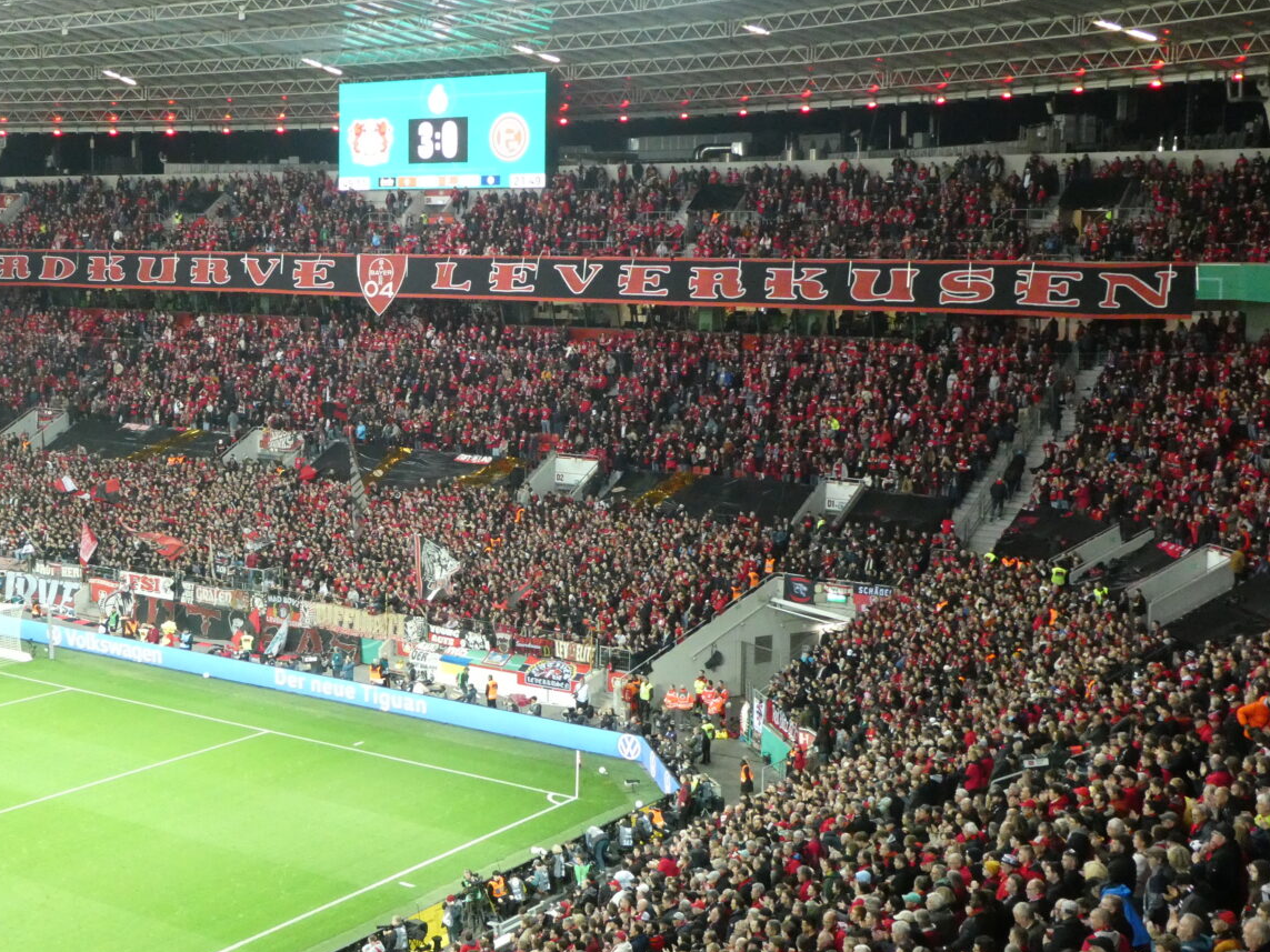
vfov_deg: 29.7
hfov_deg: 38.5
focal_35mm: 49
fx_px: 1798
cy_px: 449
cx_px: 436
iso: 800
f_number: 3.7
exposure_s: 1/80
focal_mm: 6.3
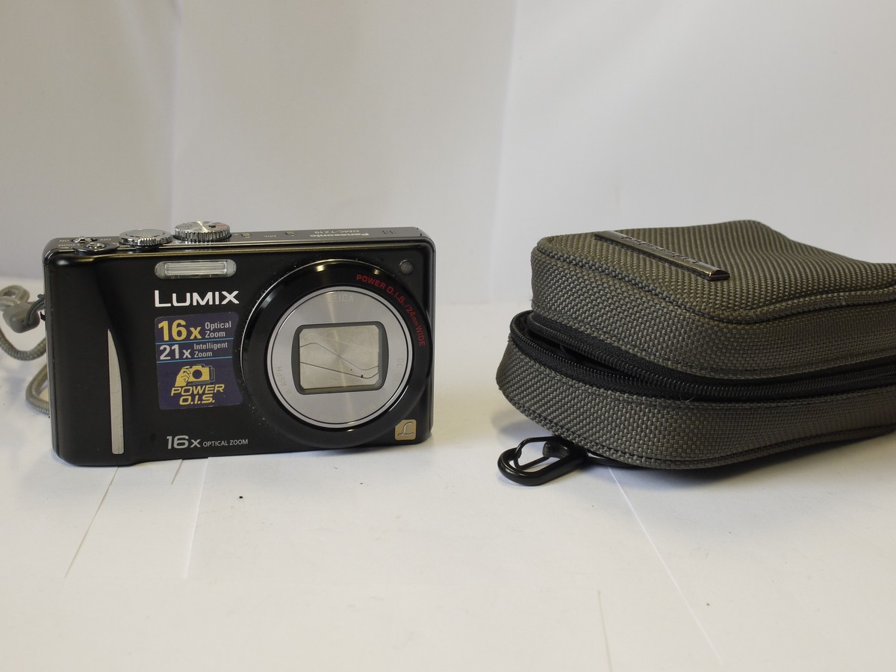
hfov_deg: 32.2
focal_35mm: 60
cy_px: 336
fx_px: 1553
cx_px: 448
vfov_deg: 24.4
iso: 400
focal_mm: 30
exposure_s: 1/40
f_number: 8
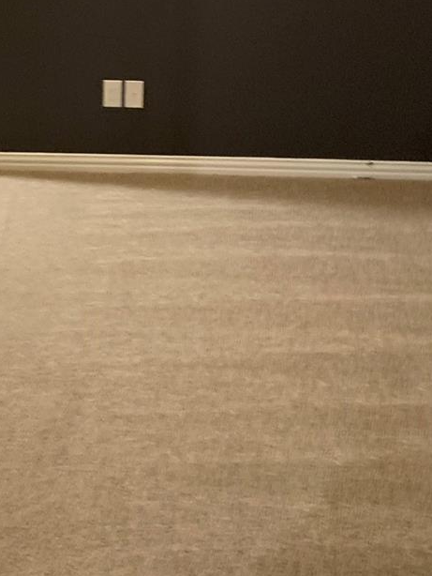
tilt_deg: -7.8
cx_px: 69
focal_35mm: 65
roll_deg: -2.8
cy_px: 114
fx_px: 1081
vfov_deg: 29.1
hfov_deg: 22.2
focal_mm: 4.25
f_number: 1.8
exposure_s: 1/30
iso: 640
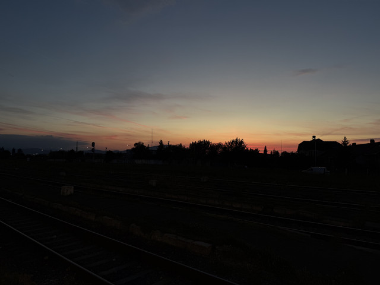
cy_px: 142
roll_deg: -0.8
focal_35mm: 24
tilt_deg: +2.7
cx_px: 190
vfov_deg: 56.8
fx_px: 263
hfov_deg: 71.6
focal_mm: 6.76
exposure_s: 1/175
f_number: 1.78
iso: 64
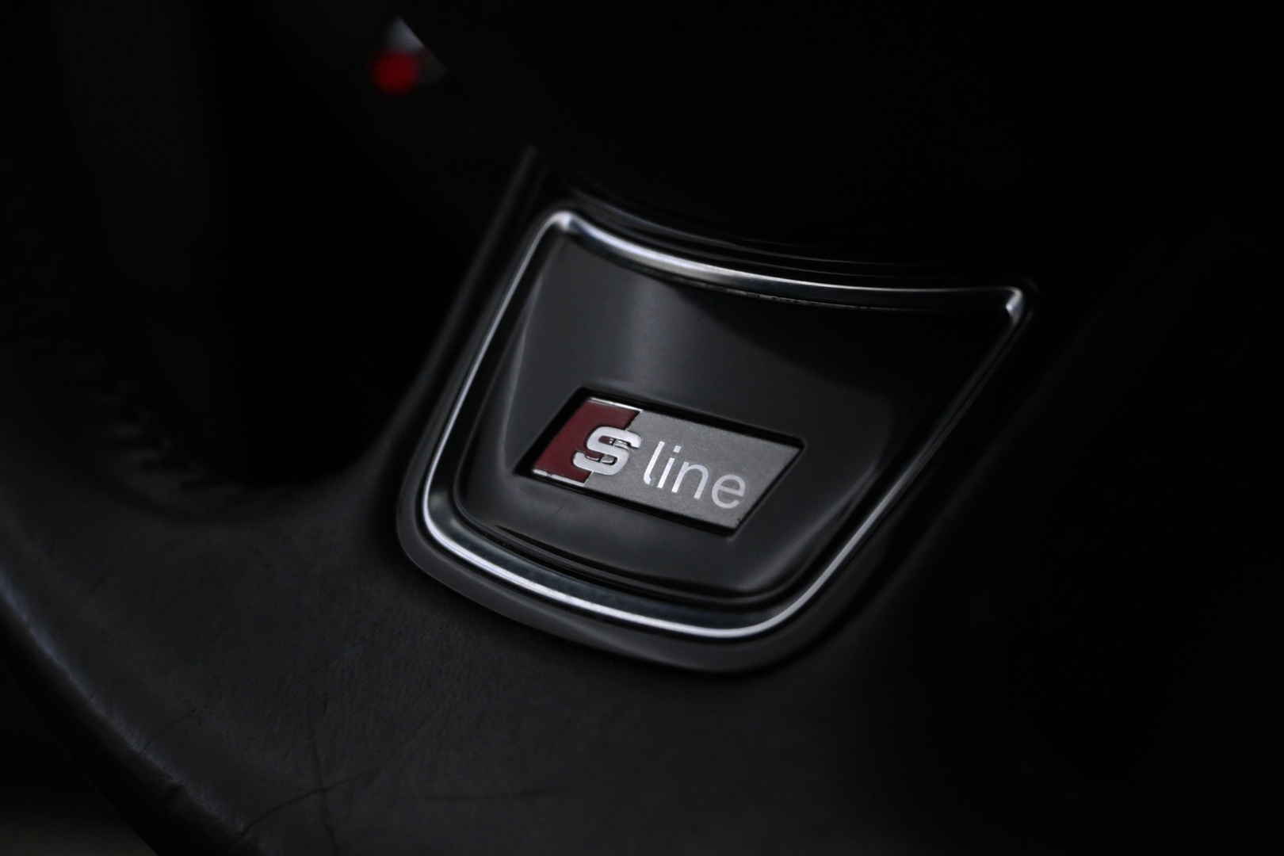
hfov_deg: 37.9
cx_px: 642
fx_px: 1872
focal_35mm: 52
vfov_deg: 25.8
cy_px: 428
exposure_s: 1/60
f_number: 5.3
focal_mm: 35
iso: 2500
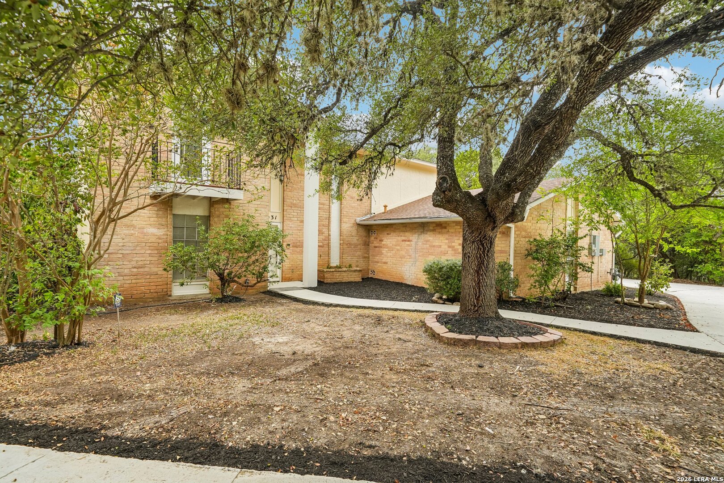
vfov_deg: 73.7
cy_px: 242
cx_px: 362
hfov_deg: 96.7
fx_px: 322
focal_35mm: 16
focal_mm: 16
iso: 500
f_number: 8
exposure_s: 1/80
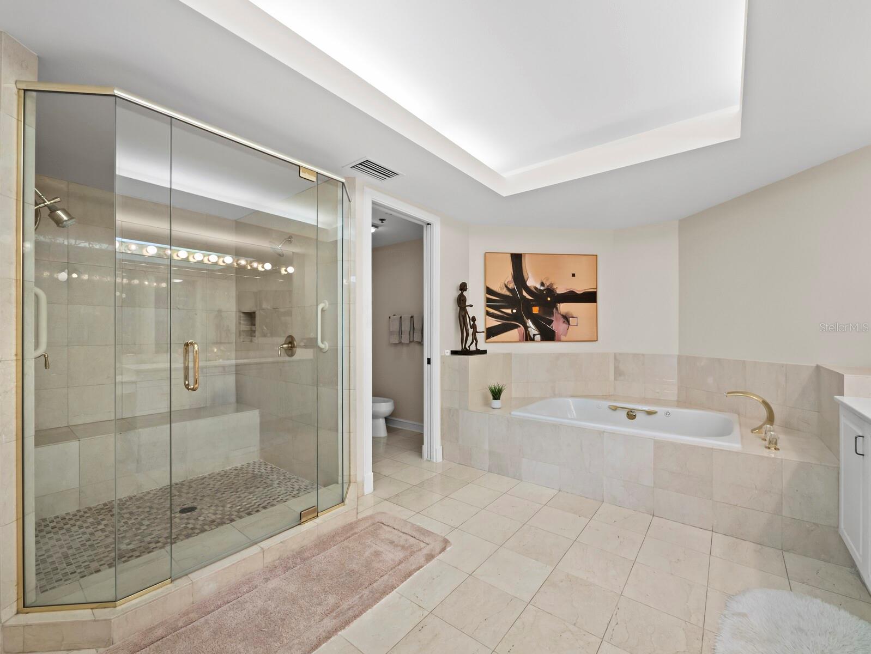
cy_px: 327
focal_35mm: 14
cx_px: 436
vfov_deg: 85.7
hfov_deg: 102.0
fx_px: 352
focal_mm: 7
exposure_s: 1/5
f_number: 10
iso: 400
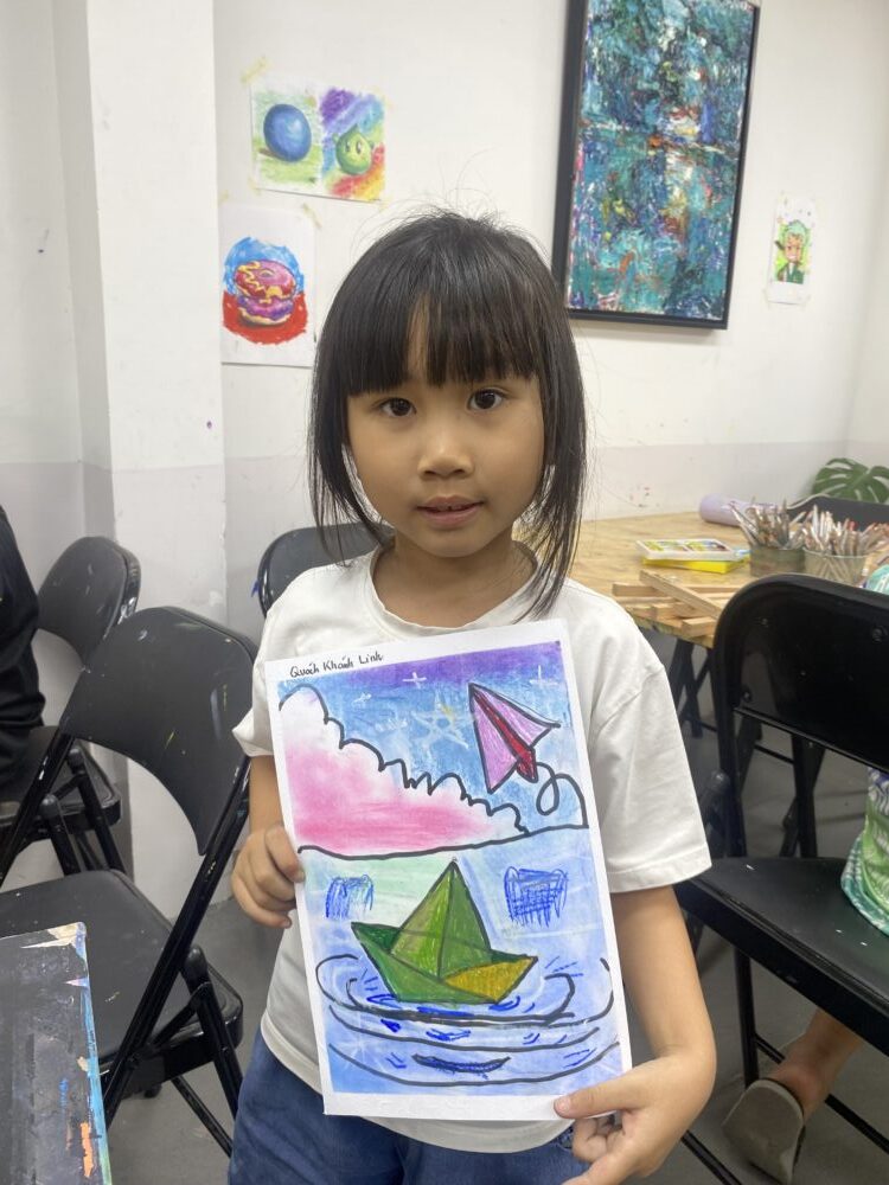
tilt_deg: -13.3
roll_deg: -2.2
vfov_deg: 67.3
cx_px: 444
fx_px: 890
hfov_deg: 53.1
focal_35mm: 26
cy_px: 592
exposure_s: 1/100
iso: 64
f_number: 1.8
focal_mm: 4.25
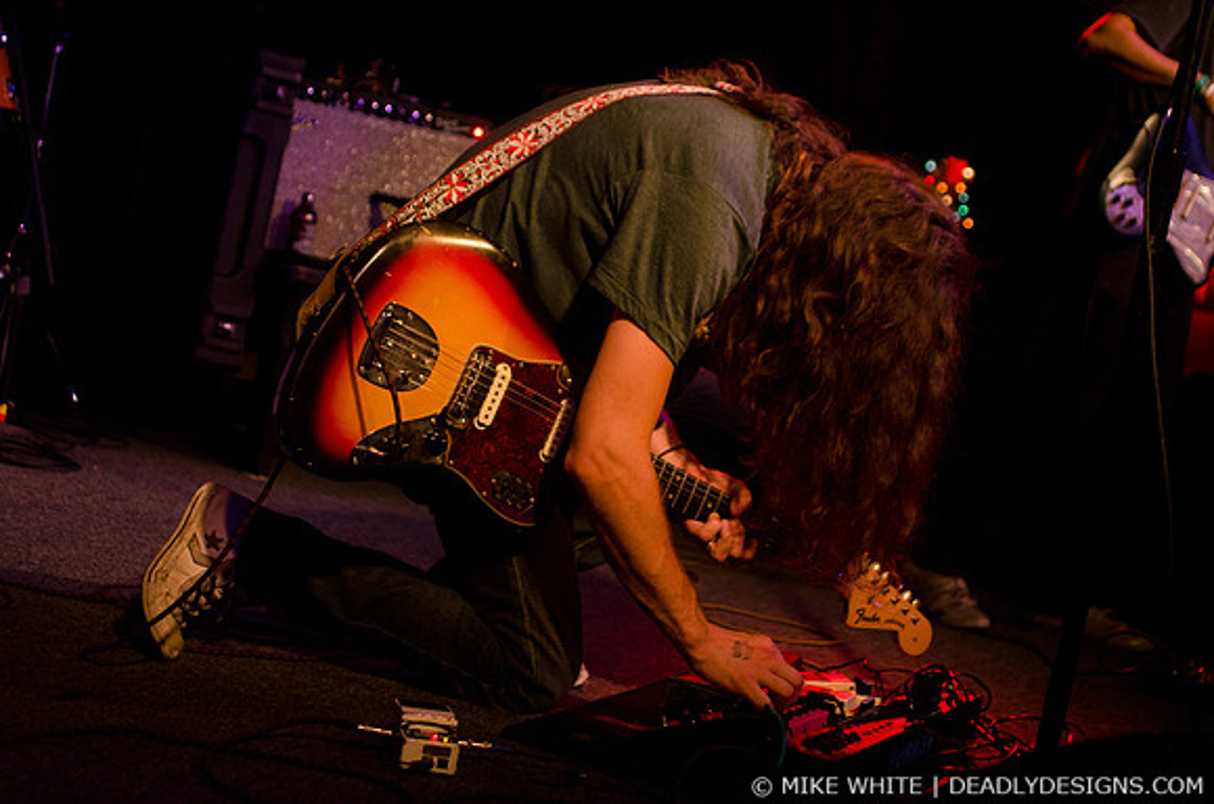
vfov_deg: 25.6
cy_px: 402
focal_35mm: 52
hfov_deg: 37.9
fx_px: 1767
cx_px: 607
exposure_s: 1/50
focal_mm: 35
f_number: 2.8
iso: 1600
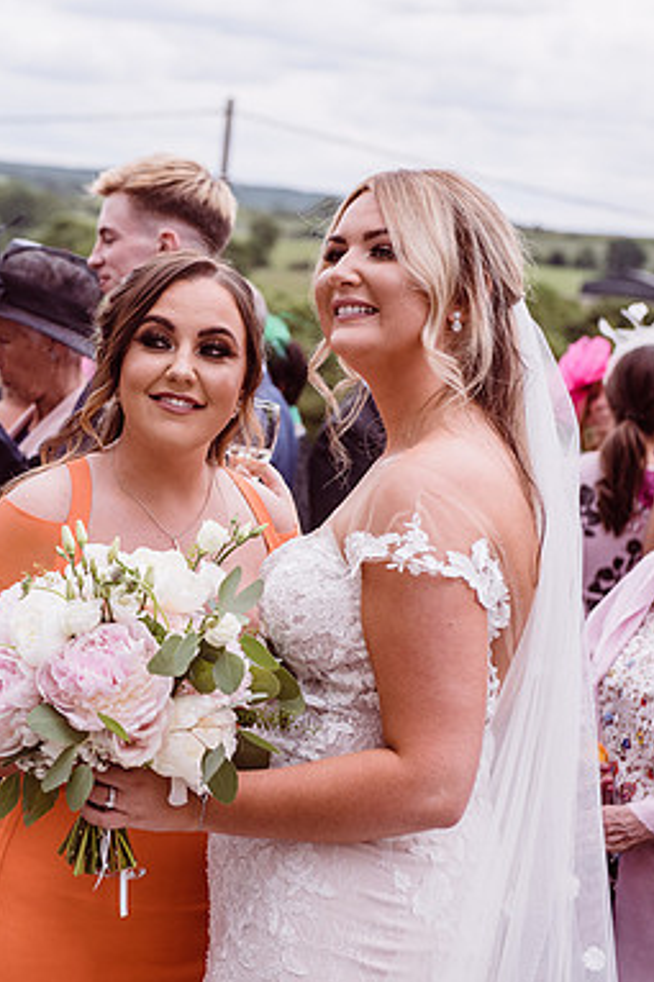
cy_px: 494
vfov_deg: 20.4
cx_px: 97
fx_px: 2727
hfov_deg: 13.6
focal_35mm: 100
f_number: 4.5
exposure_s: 1/1600
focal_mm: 66
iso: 250
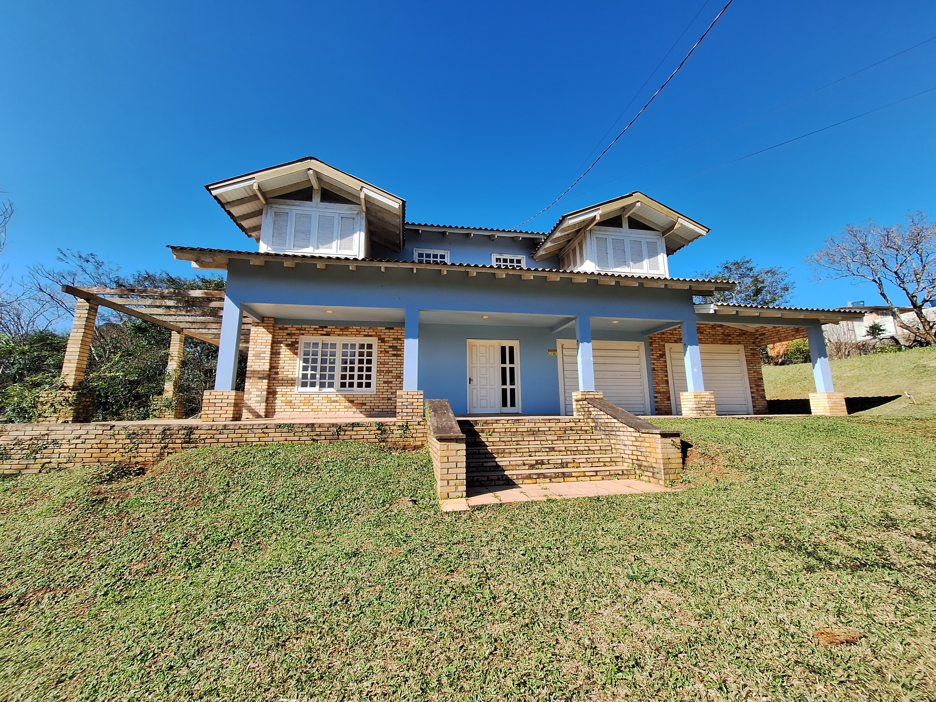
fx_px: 352
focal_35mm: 13
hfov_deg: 106.2
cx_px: 468
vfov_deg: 89.9
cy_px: 351
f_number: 2.2
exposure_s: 1/833
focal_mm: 1.74
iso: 40
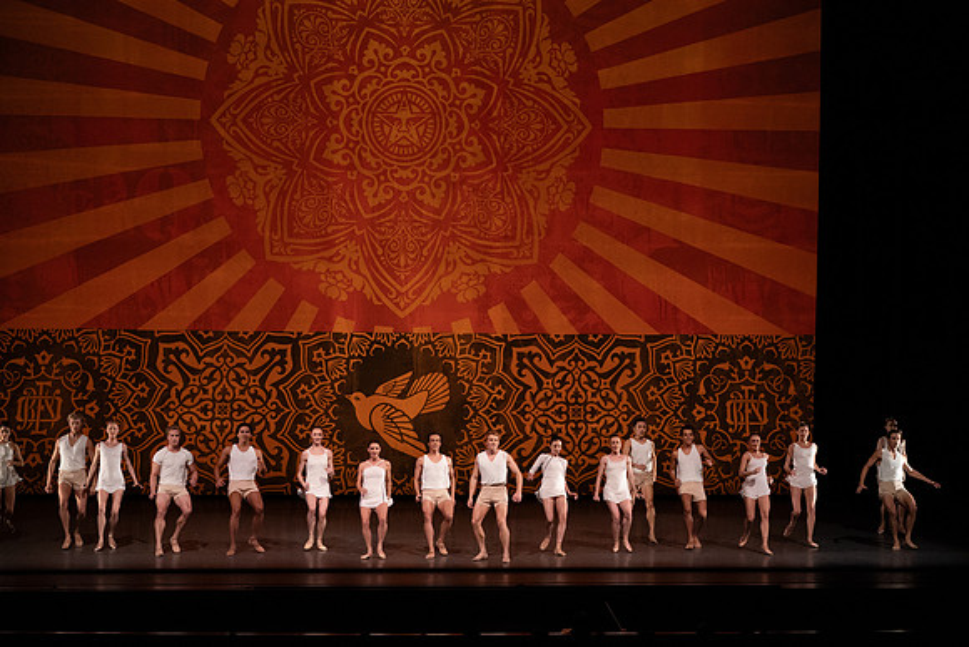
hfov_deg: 20.4
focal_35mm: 100
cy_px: 324
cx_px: 484
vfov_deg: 13.7
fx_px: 2692
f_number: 6.3
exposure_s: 1/400
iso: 6400
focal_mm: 100
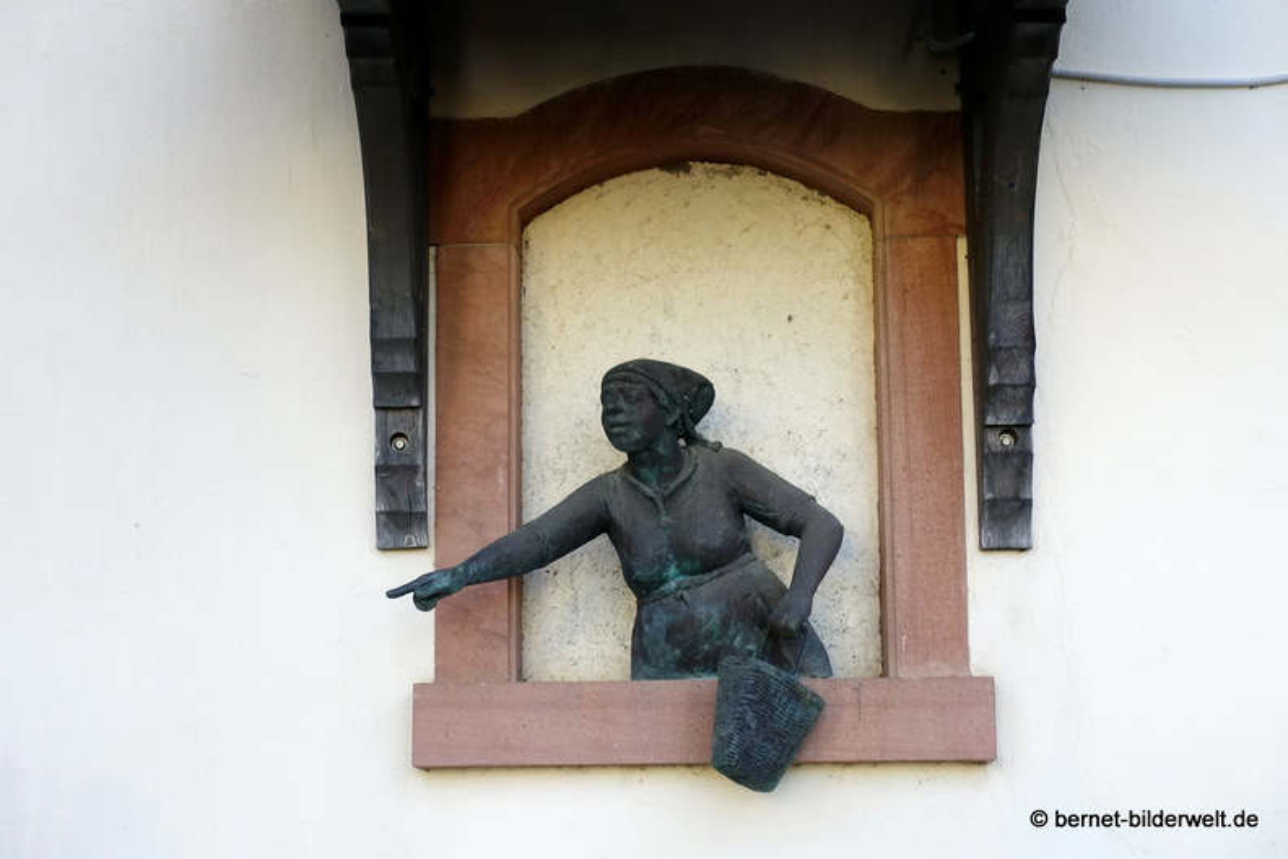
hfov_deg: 29.7
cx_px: 644
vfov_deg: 20.0
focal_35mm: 68
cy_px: 430
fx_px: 2433
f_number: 2.8
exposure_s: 1/250
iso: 125
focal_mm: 25
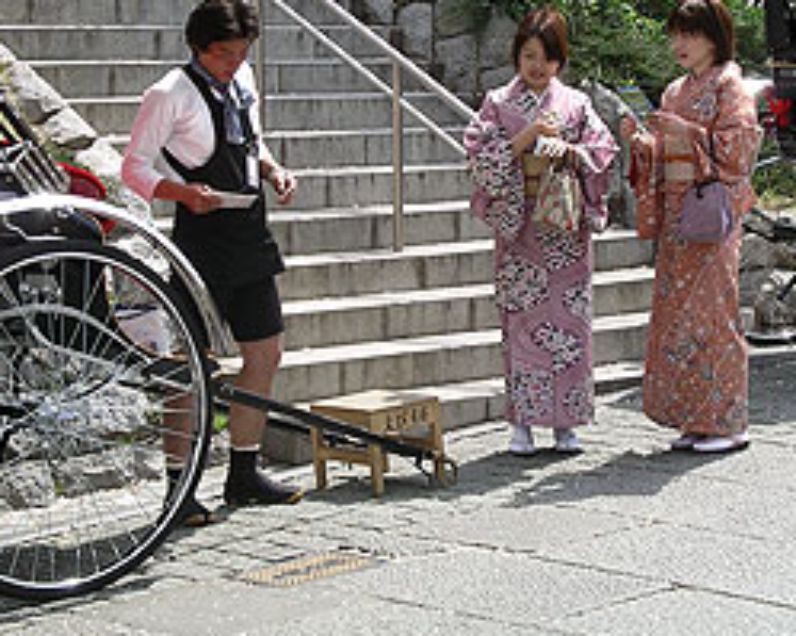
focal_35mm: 127
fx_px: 2991
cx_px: 416
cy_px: 173
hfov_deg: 15.2
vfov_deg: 12.1
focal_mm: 14.9
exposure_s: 1/375
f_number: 4.5
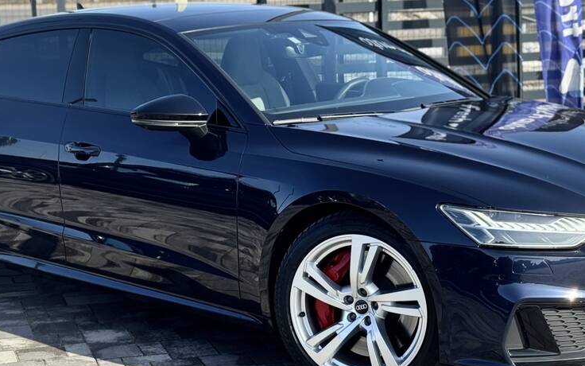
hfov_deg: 24.9
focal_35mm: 83
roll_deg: +1.9
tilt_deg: -10.7
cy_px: 205
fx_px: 1323
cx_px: 295
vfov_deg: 15.7
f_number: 1.78
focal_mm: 6.76
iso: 64
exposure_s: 1/1869
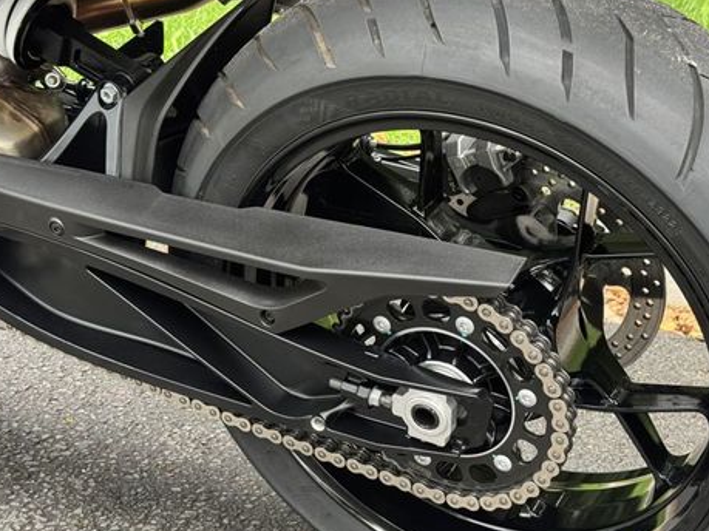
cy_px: 306
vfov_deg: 21.9
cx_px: 423
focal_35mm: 67
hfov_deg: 28.9
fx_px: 1372
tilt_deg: -21.6
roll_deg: -1.4
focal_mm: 6.76
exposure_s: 1/60
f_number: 1.78
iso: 100
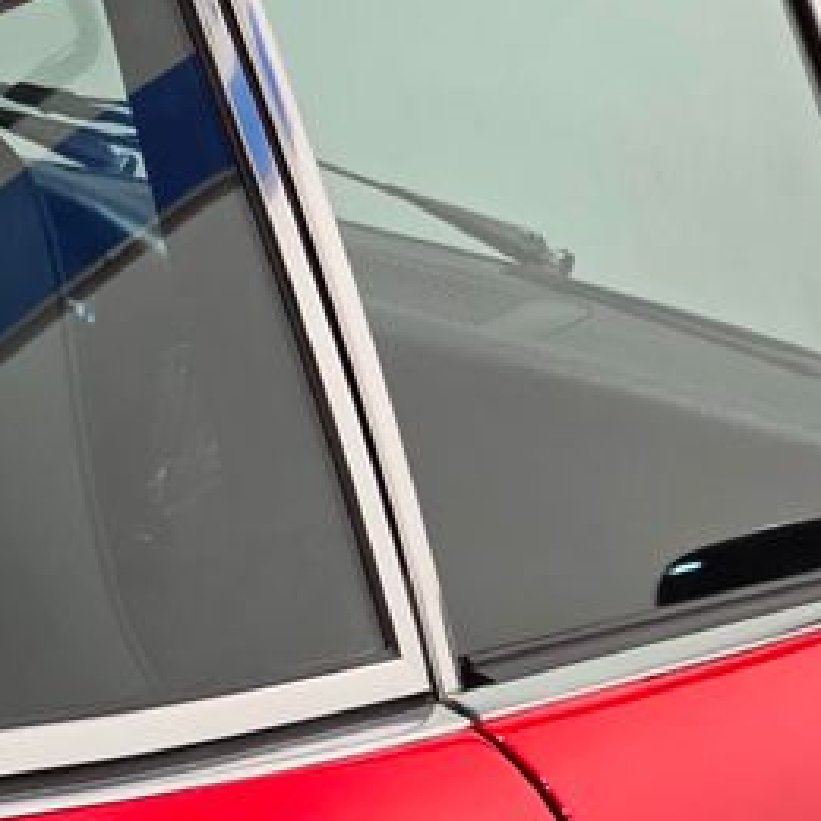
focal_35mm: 150
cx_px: 145
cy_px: 474
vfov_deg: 11.6
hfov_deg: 11.6
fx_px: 4025
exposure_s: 1/120
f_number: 2.4
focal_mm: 7.9
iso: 160
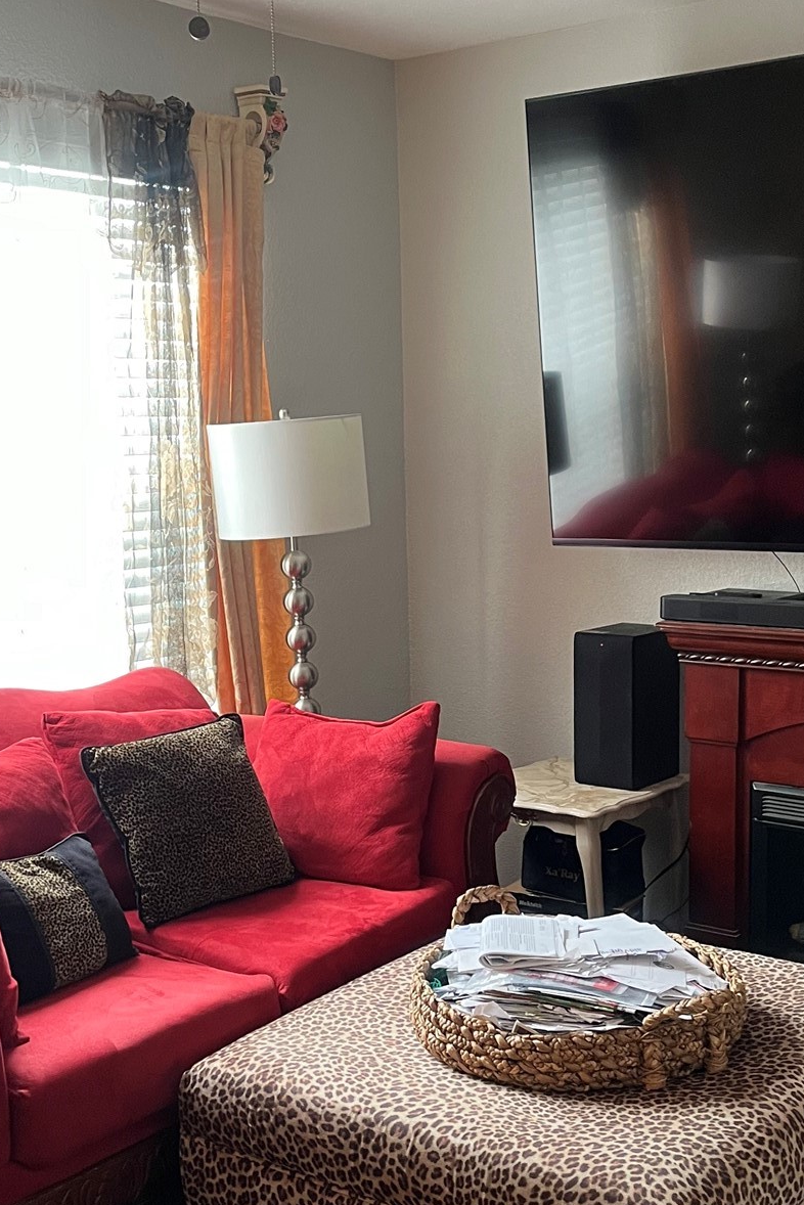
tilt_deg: -8.6
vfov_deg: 41.8
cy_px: 670
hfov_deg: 28.6
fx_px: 1573
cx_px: 459
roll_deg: +1.8
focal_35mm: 47
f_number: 1.6
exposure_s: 1/60
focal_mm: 5.1
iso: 250
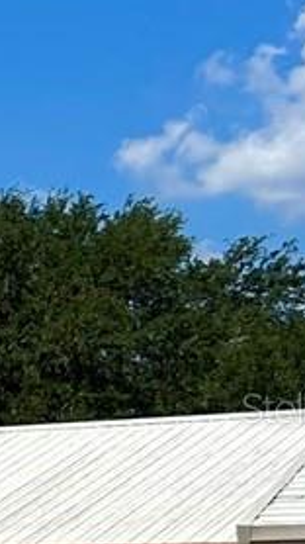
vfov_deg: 13.2
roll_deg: -0.6
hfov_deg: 5.7
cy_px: 407
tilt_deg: +6.9
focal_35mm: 163
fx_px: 2348
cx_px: -1138
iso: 50
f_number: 1.5
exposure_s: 1/5882
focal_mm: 5.7
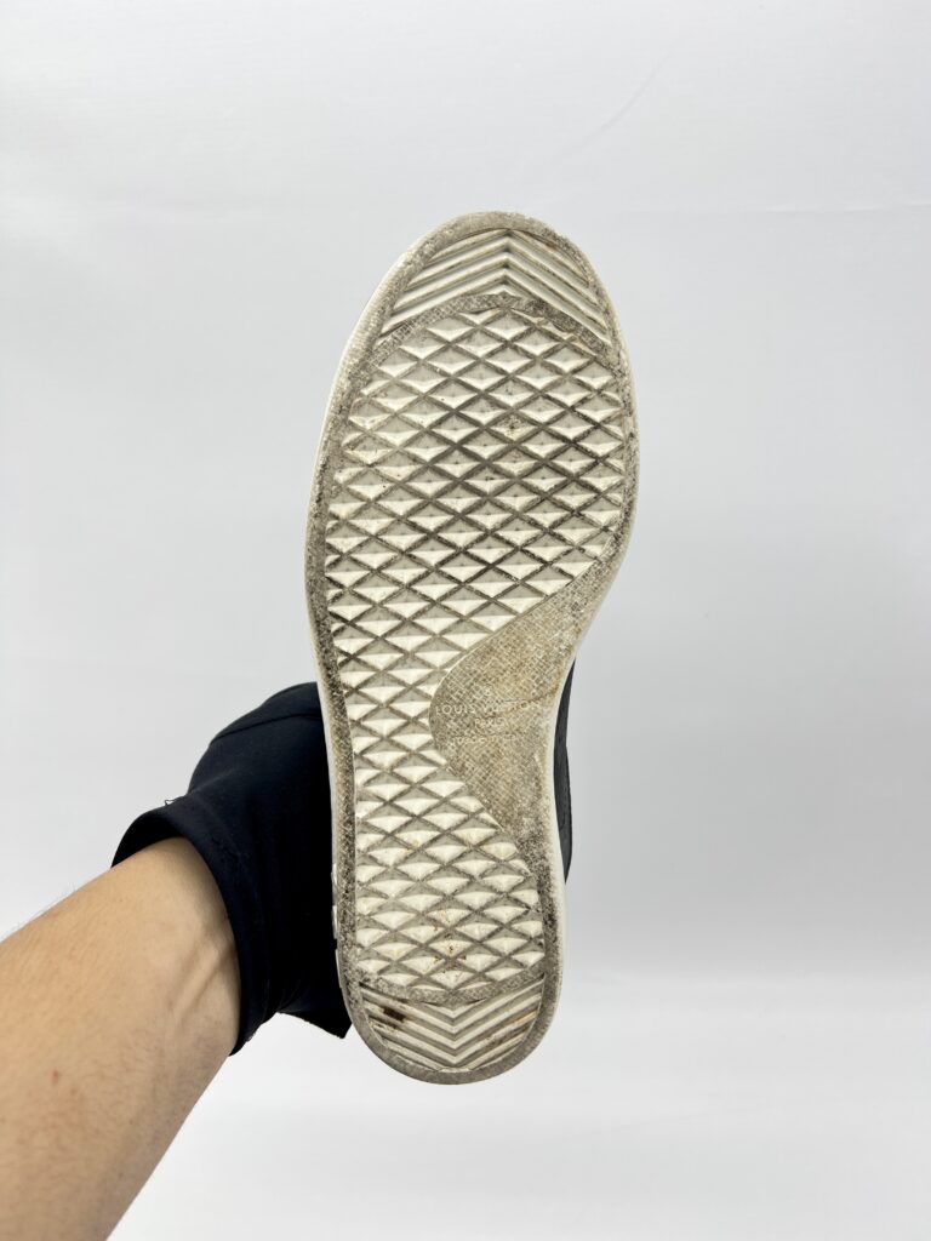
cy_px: 620
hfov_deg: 53.1
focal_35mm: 26
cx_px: 466
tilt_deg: -16.8
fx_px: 932
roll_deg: +1.3
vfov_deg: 67.3
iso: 32
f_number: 1.5
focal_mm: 5.7
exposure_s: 1/138
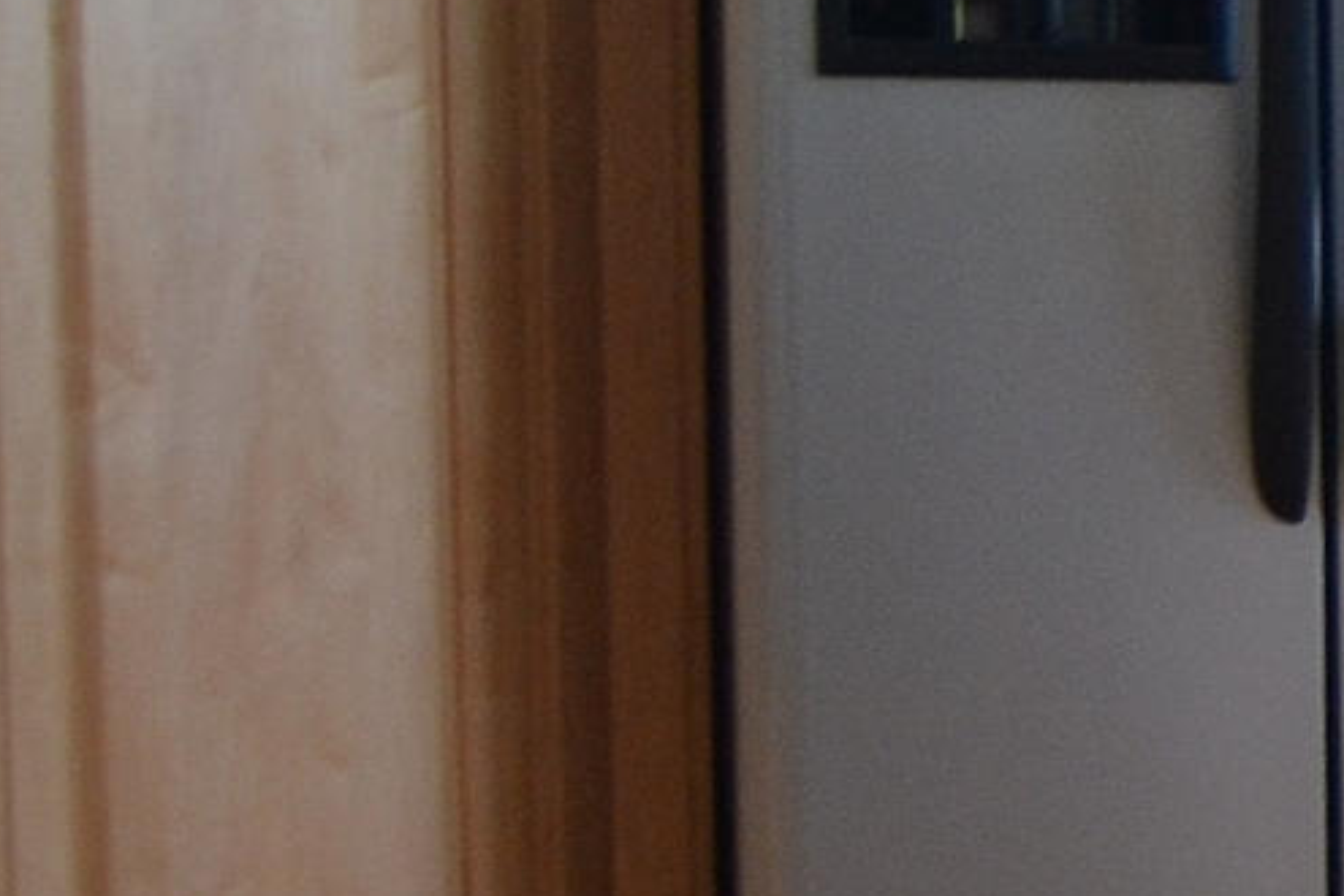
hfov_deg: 12.1
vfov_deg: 12.6
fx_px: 4069
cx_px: 3725
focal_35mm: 109
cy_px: 433
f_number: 4
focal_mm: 12
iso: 400
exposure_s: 1/60
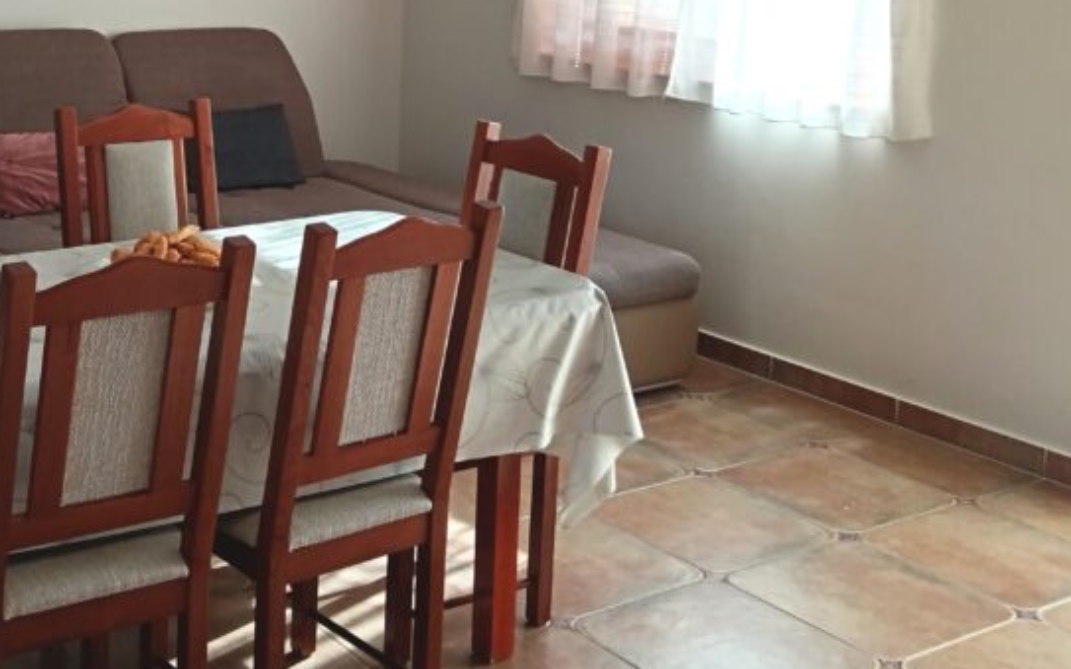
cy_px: 51
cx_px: 272
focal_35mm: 54
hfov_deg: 36.7
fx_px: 1576
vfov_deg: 23.3
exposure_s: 1/100
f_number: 1.9
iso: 240
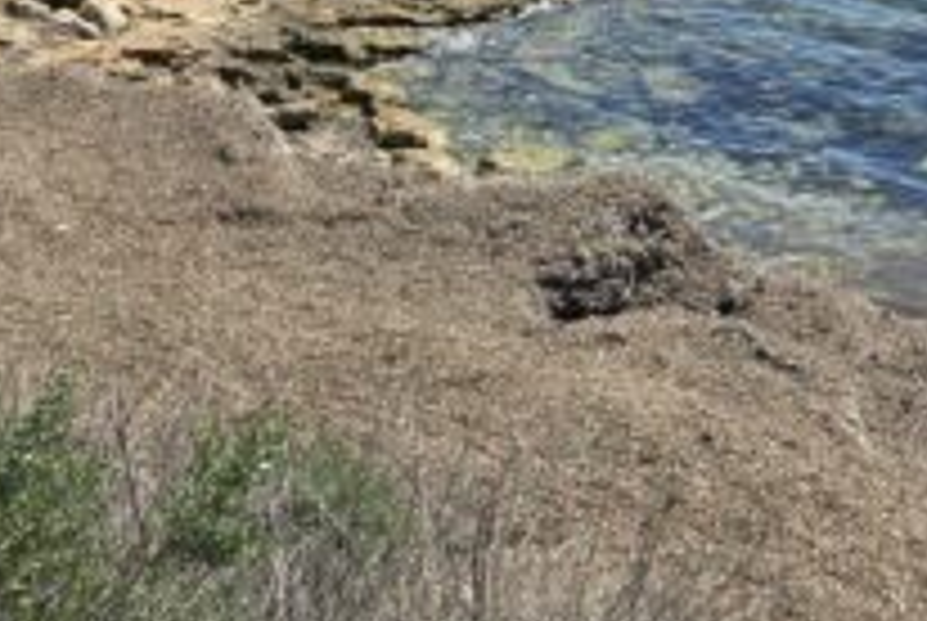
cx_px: 792
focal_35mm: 89
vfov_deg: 14.2
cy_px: -356
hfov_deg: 22.4
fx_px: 2295
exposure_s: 1/1011
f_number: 1.7
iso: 12
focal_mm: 6.3
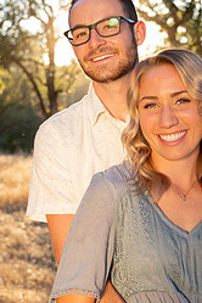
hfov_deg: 20.2
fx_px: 564
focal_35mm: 67
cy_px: 133
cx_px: 134
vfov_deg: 30.0
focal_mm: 37
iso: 250
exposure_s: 1/125
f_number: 4
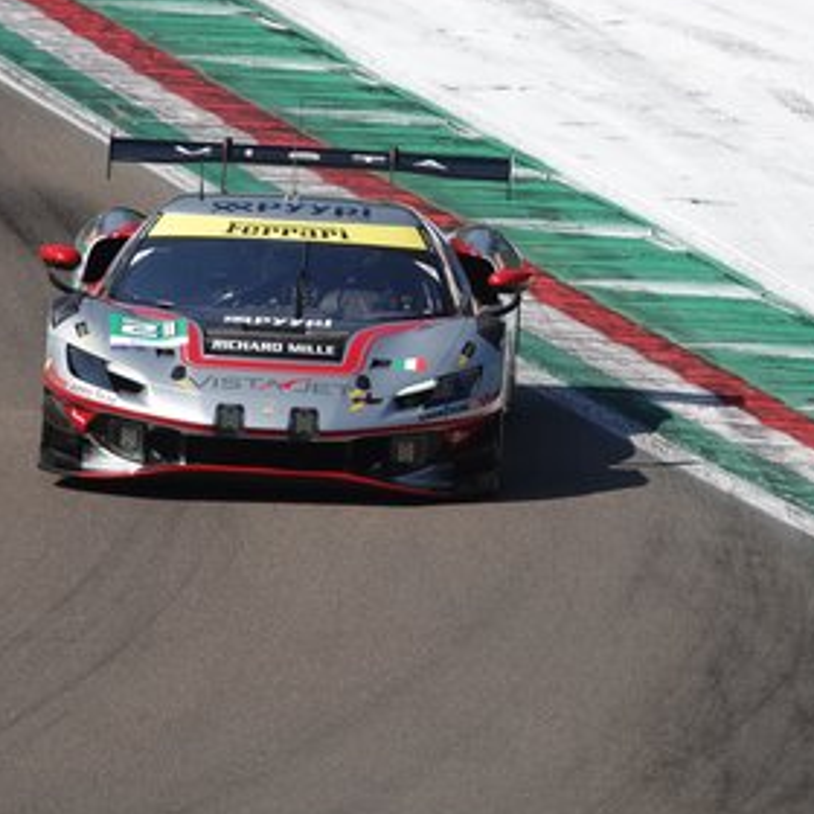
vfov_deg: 2.1
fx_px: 21816
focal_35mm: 820
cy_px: 395
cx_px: 299
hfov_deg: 2.1
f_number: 4
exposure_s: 1/800
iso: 100
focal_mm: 220
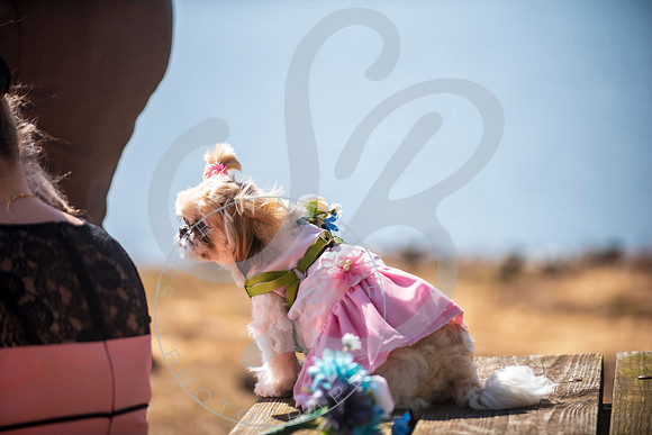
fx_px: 2898
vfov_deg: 8.6
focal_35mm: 160
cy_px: 218
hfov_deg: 12.8
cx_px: 326
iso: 100
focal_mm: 160
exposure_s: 1/1000
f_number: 2.8
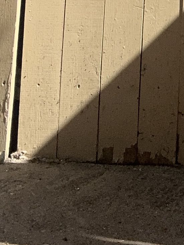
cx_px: 312
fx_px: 893
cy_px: -240
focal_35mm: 126
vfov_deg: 13.5
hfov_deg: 11.1
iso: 25
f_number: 1.9
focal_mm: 2.69
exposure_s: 1/607
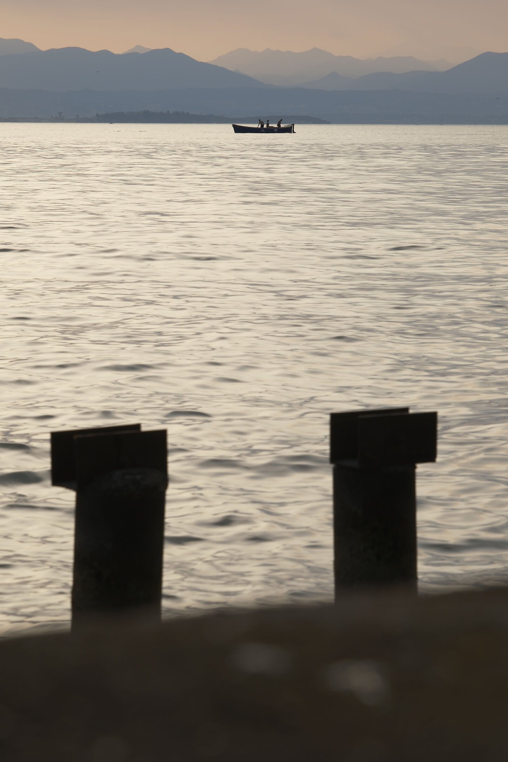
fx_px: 2476
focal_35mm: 117
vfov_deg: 17.5
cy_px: 381
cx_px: 254
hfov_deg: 11.7
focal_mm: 78.1
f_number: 10
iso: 125
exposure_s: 1/80
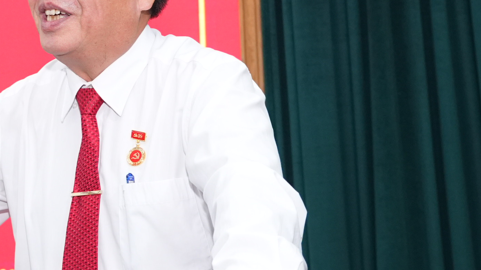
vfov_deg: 14.5
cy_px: 64
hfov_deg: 24.0
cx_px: -47
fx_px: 1059
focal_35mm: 83
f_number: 4
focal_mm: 24
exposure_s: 1/125
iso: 2000
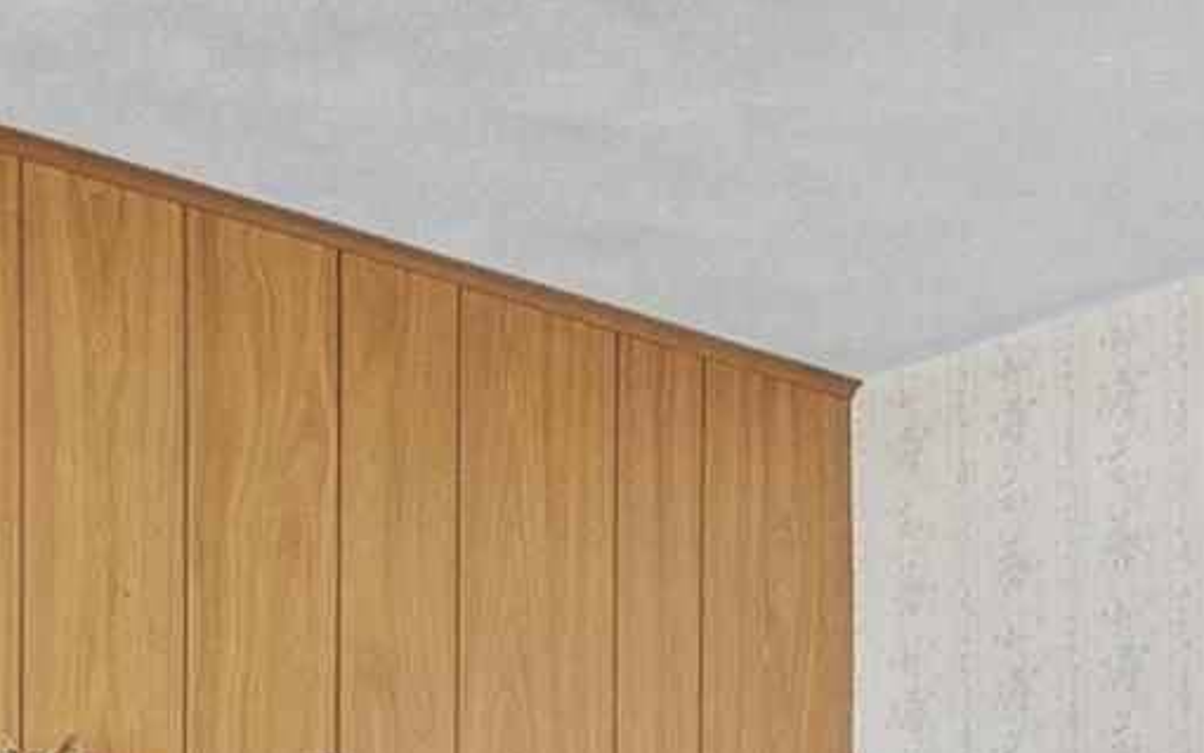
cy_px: 1541
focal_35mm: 118
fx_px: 3873
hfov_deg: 17.2
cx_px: 1225
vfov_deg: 10.2
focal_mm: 10
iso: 320
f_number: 8
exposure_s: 1.6
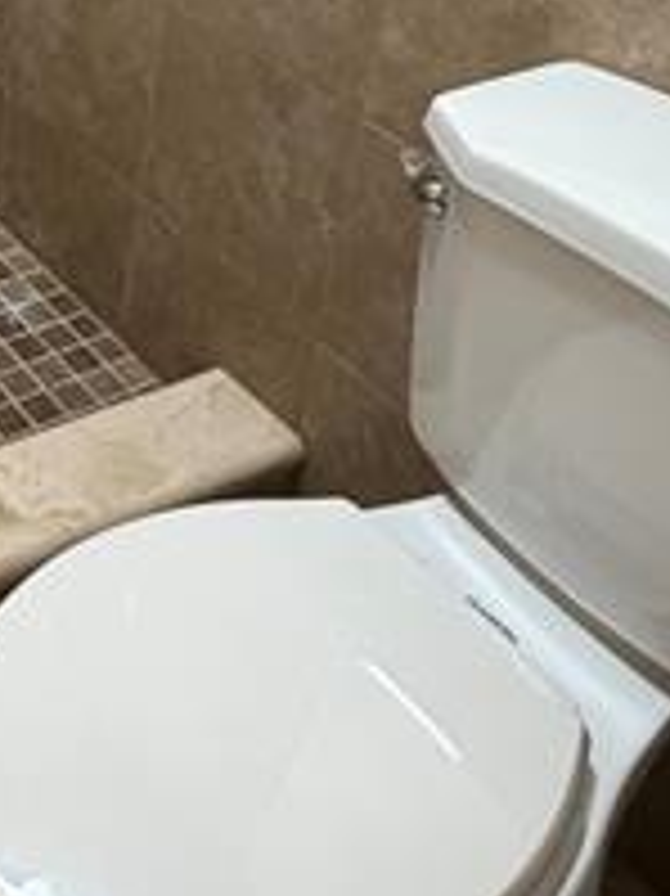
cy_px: -90
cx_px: -319
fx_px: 1395
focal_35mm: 54
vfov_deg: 31.5
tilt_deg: -23.6
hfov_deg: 22.5
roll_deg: +1.1
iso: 250
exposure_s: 1/120
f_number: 2.2
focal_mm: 2.22
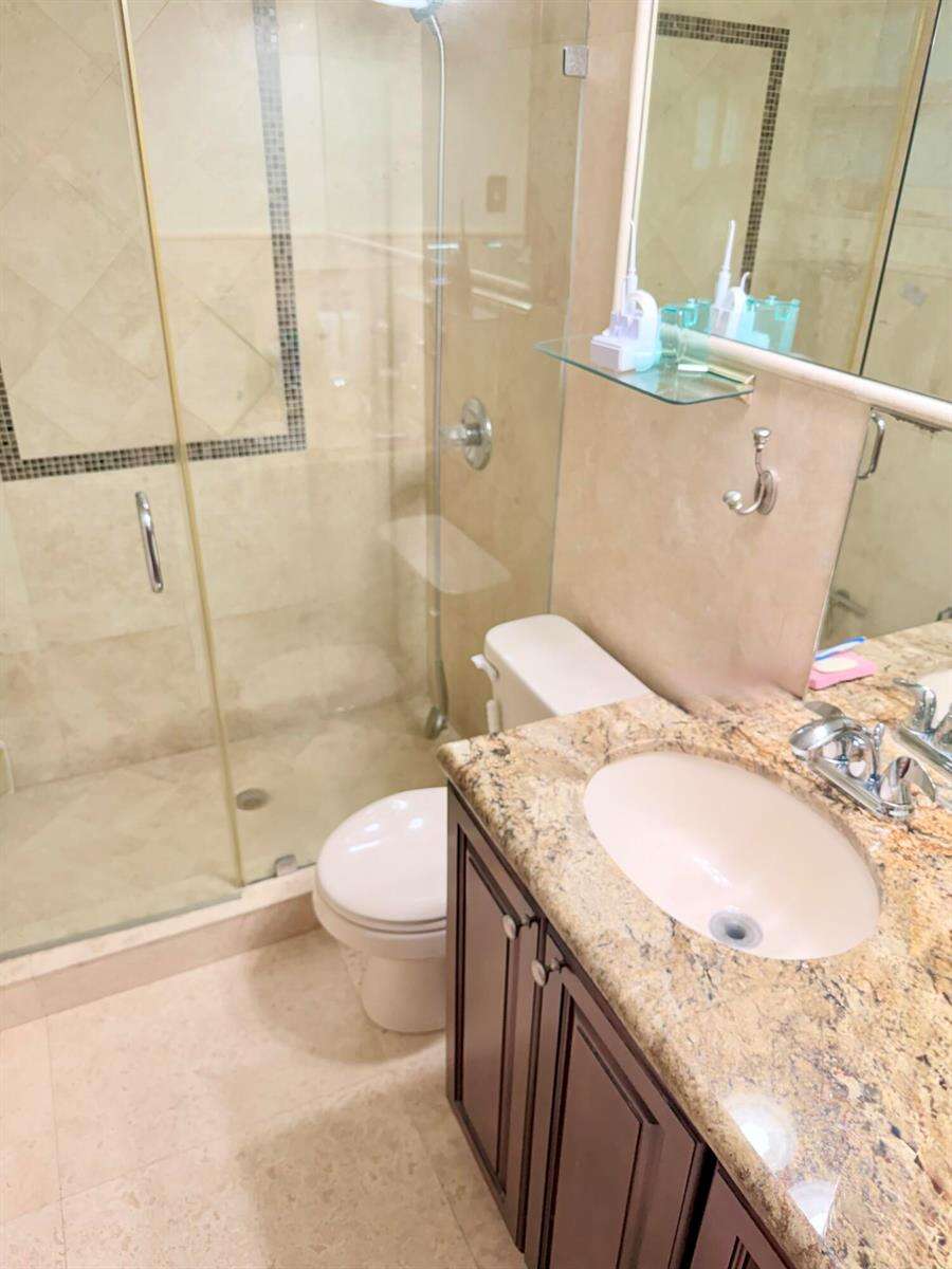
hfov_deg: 56.8
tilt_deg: -27.7
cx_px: 476
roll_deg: -1.5
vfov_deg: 71.6
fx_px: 880
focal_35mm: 24
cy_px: 634
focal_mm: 6.76
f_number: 1.78
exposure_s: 1/102
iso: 400
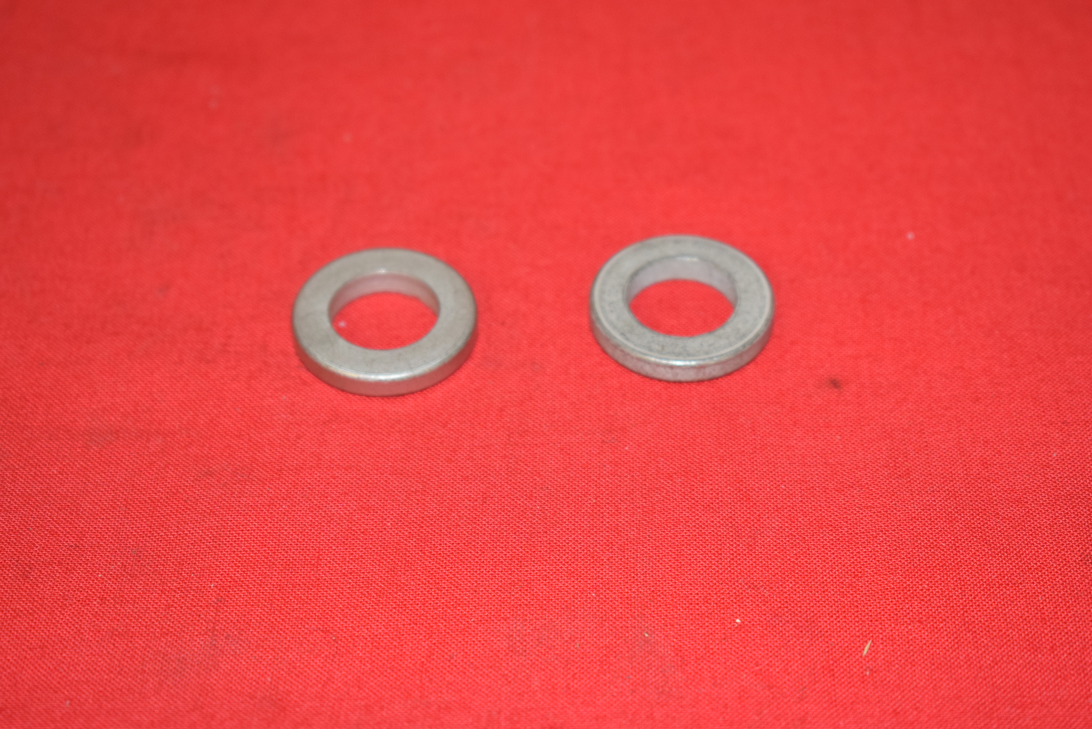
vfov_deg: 16.6
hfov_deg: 24.6
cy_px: 364
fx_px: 2503
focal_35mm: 82
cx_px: 546
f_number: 5.6
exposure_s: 1/80
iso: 1250
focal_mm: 55
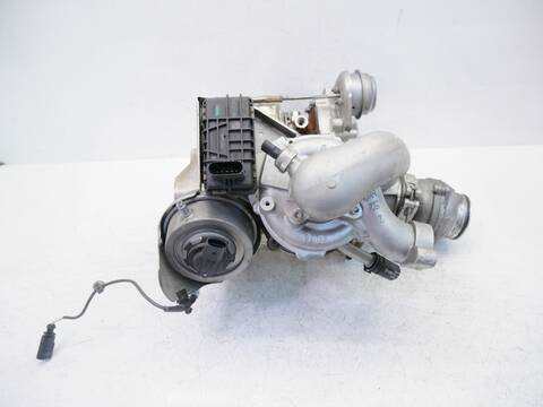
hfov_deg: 71.6
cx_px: 272
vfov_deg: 56.8
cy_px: 204
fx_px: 376
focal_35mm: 24
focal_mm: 12
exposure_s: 1/60
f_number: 3.5
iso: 200
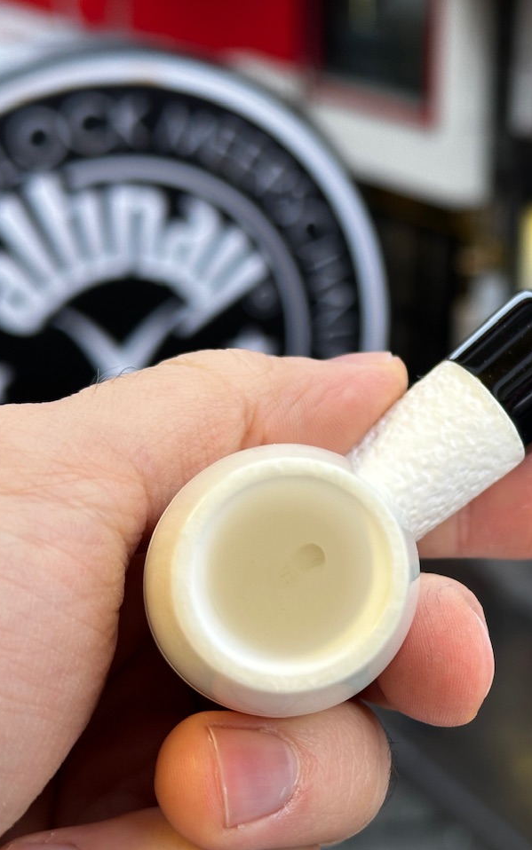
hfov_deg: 18.6
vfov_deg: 30.2
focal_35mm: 68
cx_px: 541
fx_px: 1577
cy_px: 425
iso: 64
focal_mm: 6.86
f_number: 1.78
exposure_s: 1/50
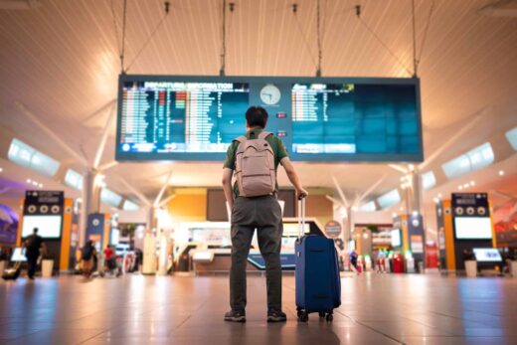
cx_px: 258
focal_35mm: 35
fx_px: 503
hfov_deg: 54.4
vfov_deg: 37.9
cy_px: 172
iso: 1600
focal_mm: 35
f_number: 1.8
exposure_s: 1/60
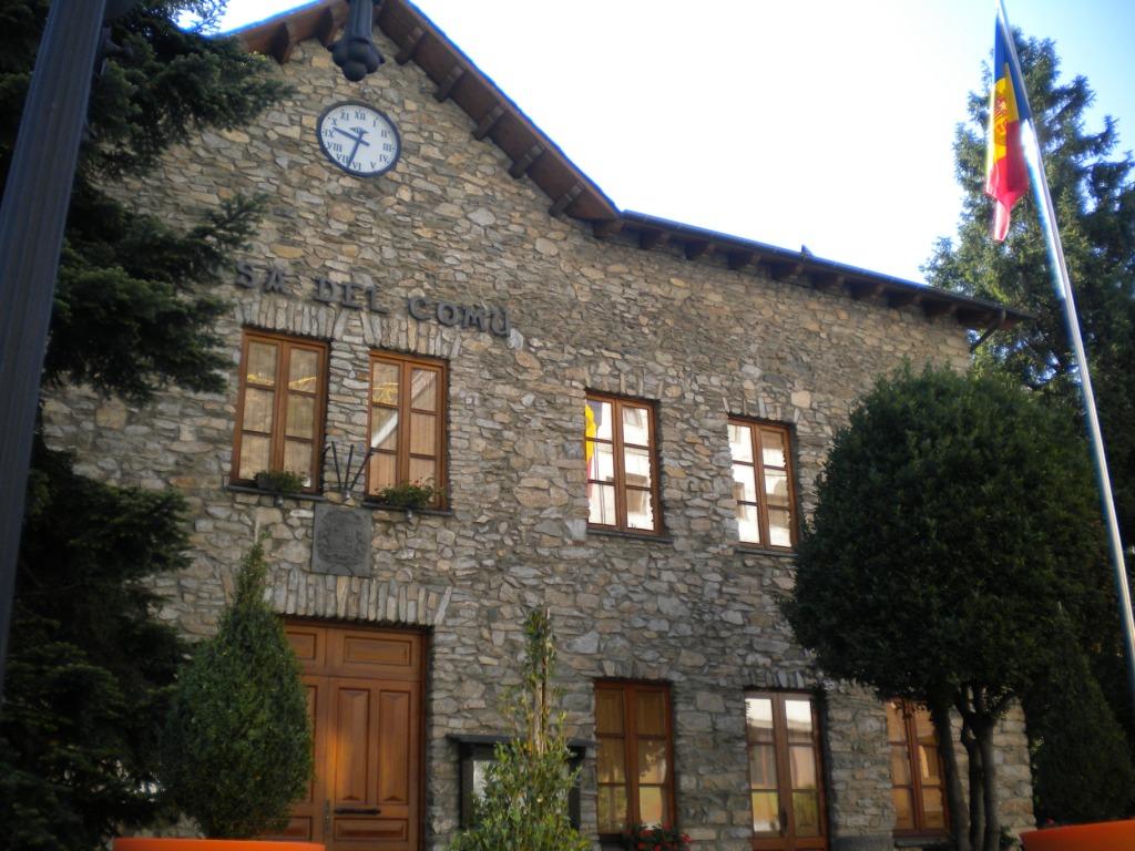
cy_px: 426
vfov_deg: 40.7
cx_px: 568
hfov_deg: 52.6
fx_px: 1148
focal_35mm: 35
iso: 80
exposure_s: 1/262
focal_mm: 6.3
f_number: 3.1
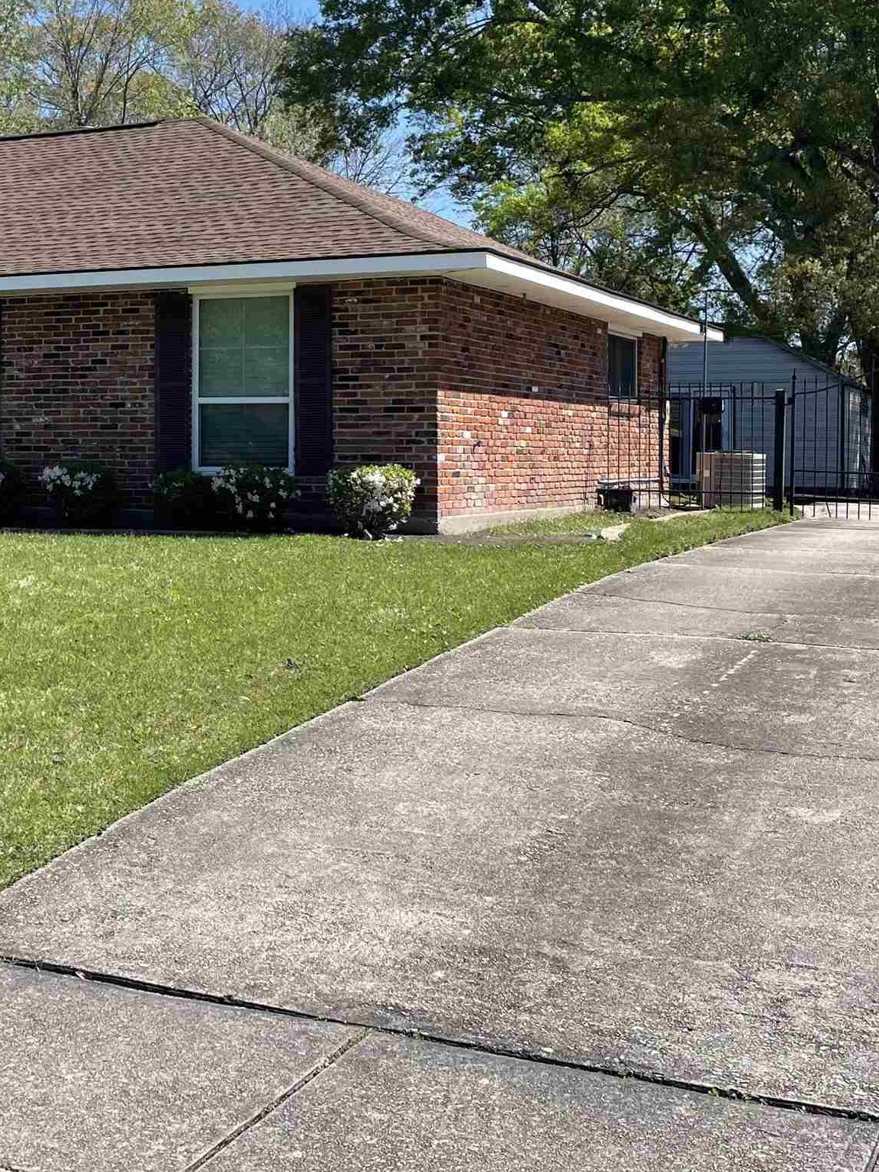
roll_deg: -0.3
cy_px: 423
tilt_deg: +1.8
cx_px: 93
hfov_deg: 27.1
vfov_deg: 36.6
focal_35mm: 52
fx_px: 1761
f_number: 1.6
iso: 32
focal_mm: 4.2
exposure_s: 1/2304
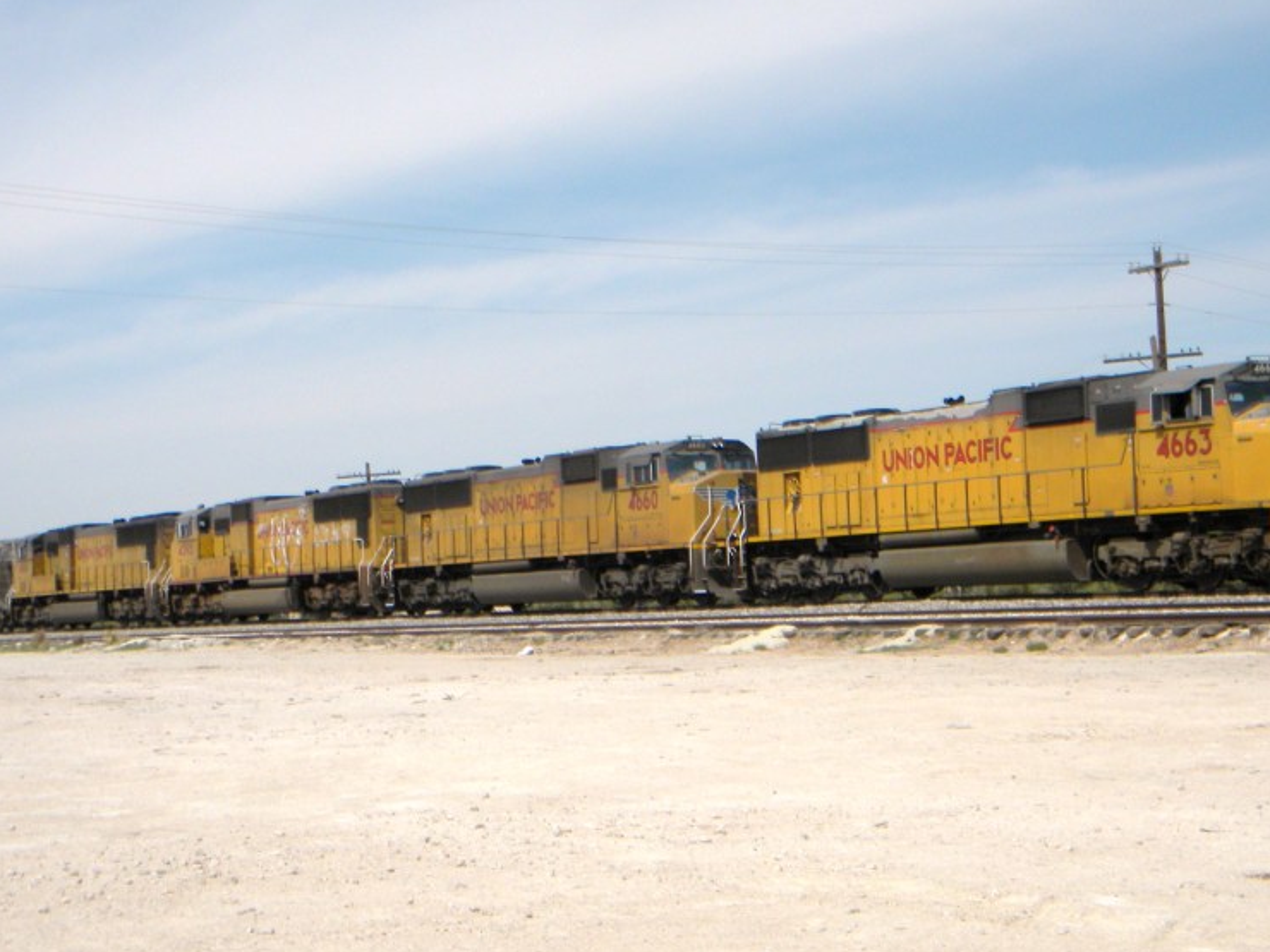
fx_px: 2385
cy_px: 439
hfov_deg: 29.8
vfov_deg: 22.6
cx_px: 614
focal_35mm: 65
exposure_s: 1/683
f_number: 7.8
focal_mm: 8.6
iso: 80
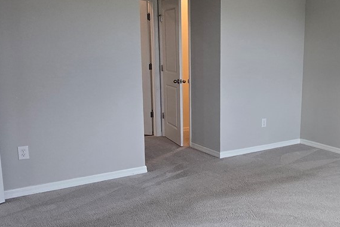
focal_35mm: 38
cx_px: 299
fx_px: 359
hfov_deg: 46.3
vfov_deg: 35.0
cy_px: 131
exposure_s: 1/60
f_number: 2.2
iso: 125
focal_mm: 2.2
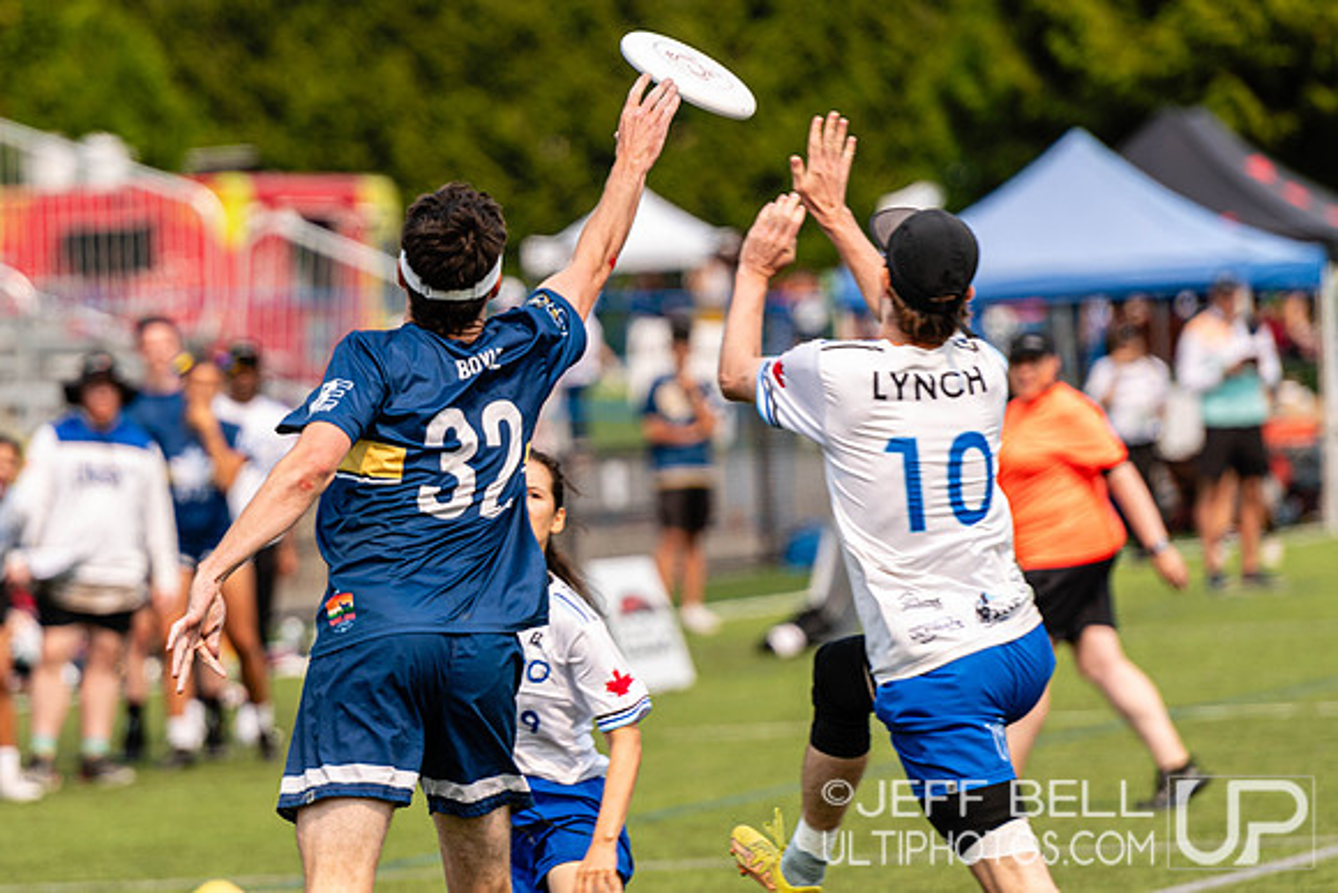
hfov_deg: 5.7
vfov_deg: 3.8
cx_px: 537
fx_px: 13348
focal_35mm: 359
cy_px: 424
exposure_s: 1/1250
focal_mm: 200
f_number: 3.2
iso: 100
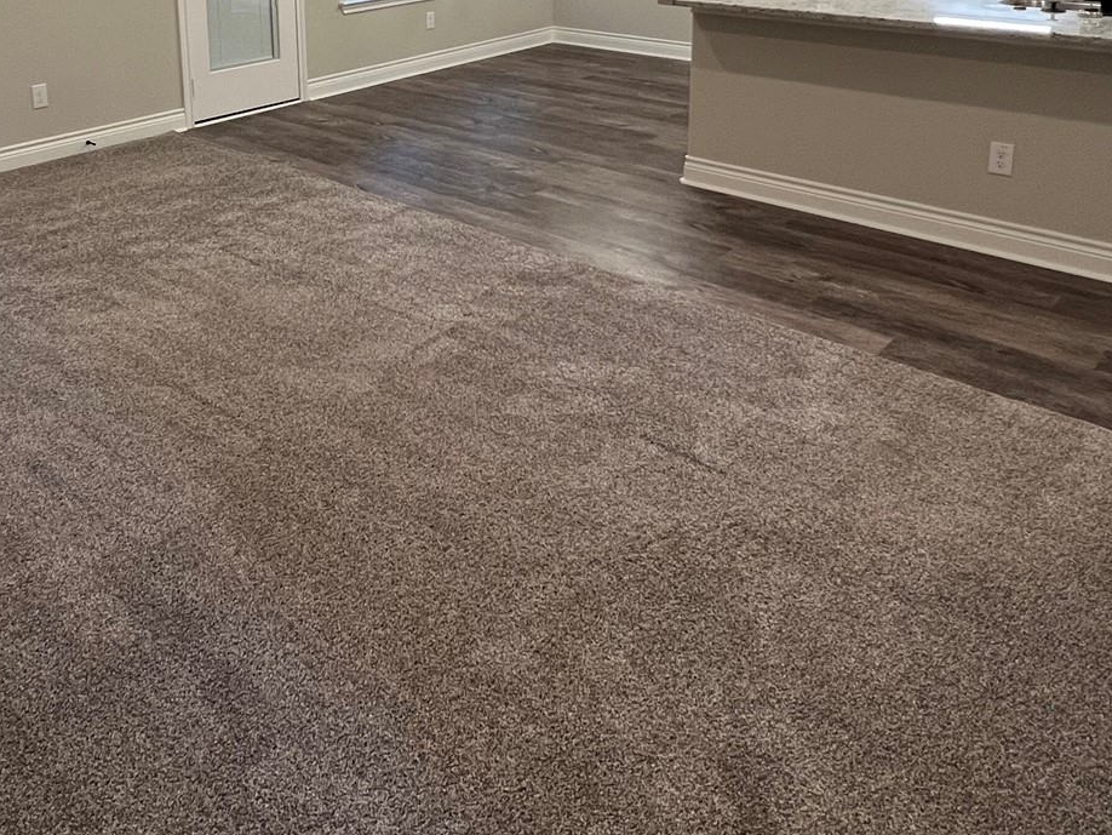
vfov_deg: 43.4
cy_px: 58
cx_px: 396
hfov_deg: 60.6
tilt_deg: -12.7
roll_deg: +1.3
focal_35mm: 29
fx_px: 932
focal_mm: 1.57
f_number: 1.8
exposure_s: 1/120
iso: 200
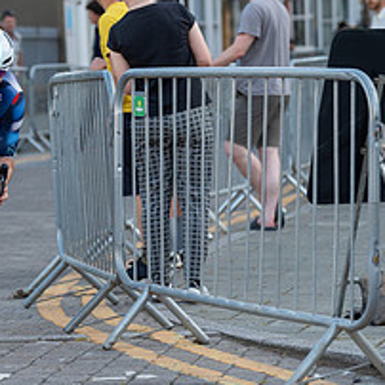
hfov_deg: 8.1
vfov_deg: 8.1
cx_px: 13
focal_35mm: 215
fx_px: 2705
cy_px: 131
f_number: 3.2
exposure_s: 1/800
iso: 500
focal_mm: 88
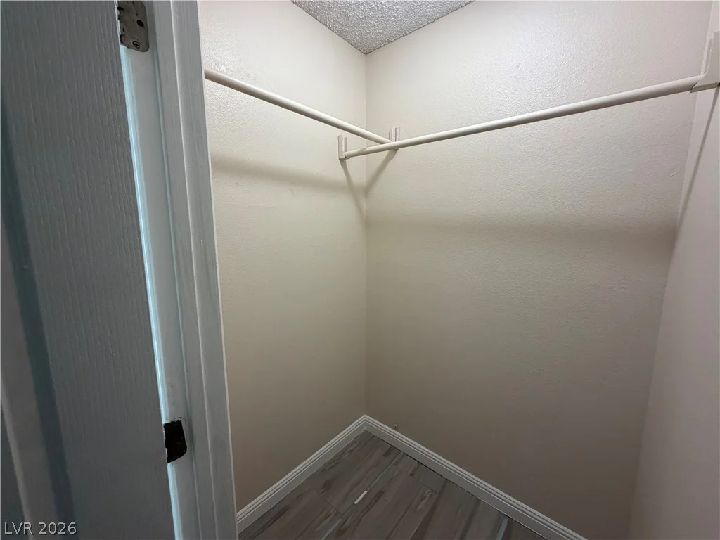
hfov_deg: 102.1
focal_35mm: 14
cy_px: 270
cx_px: 360
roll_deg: +0.1
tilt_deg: -9.5
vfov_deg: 85.7
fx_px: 291
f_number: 2.2
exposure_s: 1/121
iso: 250
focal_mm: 2.22
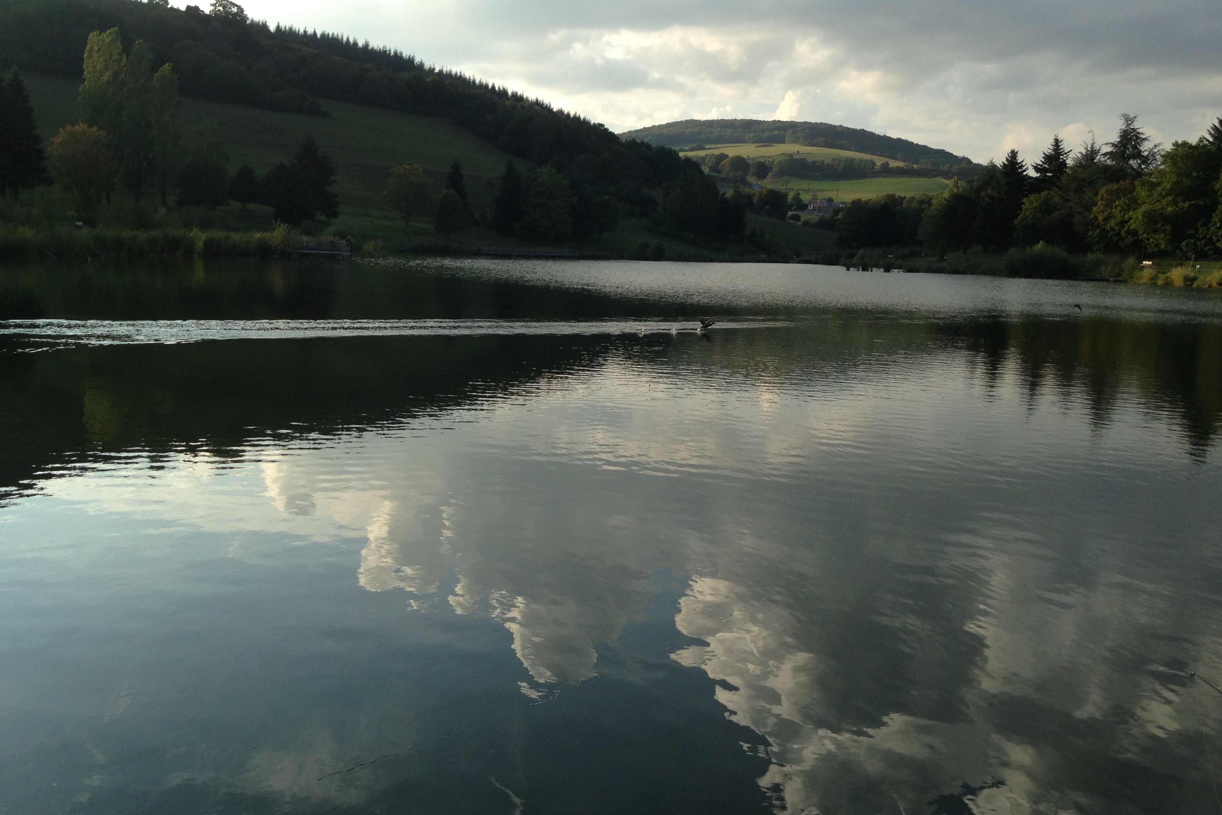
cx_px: 602
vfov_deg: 37.8
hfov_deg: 54.4
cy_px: 373
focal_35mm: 35
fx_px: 1188
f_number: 2.4
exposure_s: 1/1043
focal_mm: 4.12
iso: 50
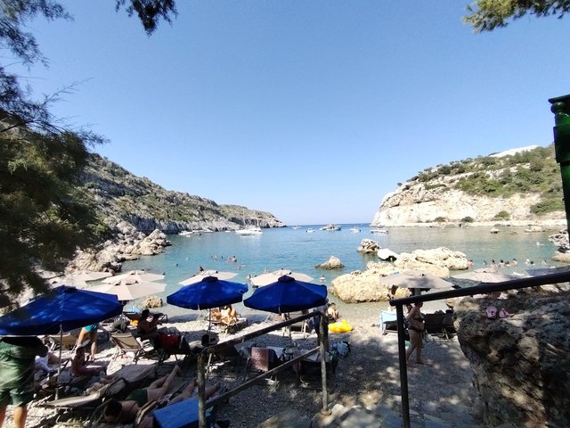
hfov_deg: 91.0
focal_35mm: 17
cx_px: 285
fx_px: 280
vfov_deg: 74.7
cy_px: 214
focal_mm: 1.42
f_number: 2.2
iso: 100
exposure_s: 1/1486
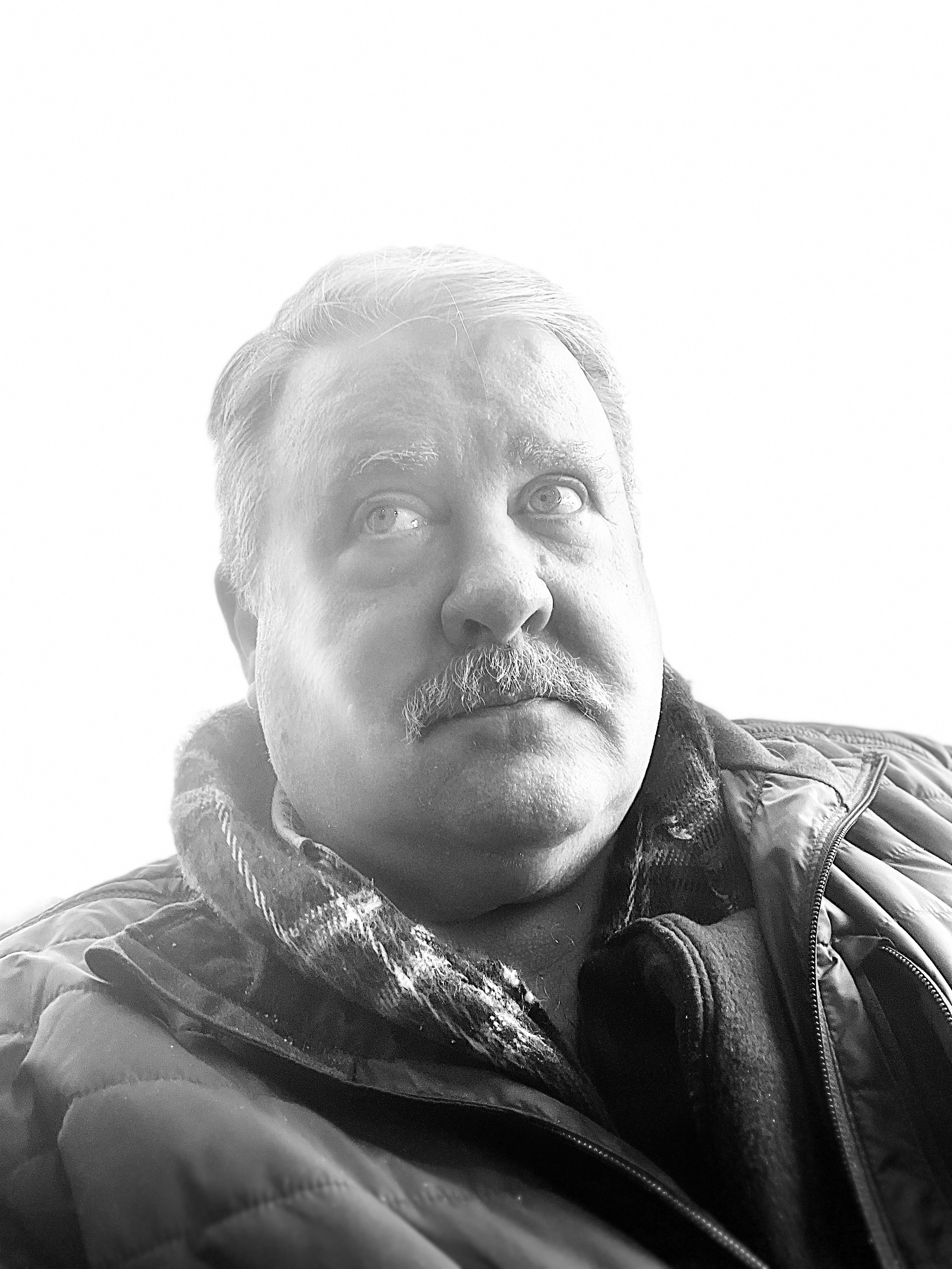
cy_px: 634
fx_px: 1100
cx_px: 476
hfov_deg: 46.8
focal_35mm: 30
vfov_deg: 60.0
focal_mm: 2.71
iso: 50
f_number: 2.2
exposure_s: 1/120
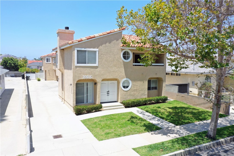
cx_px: 117
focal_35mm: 28
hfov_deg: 65.5
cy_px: 78
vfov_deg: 46.4
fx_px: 182
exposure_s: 1/320
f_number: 5
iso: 100
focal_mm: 10.26
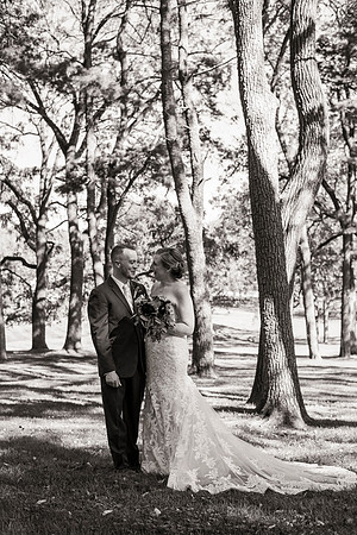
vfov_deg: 39.6
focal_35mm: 50
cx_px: 178
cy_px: 268
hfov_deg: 27.0
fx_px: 744
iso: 400
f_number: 4
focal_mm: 50
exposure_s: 1/500
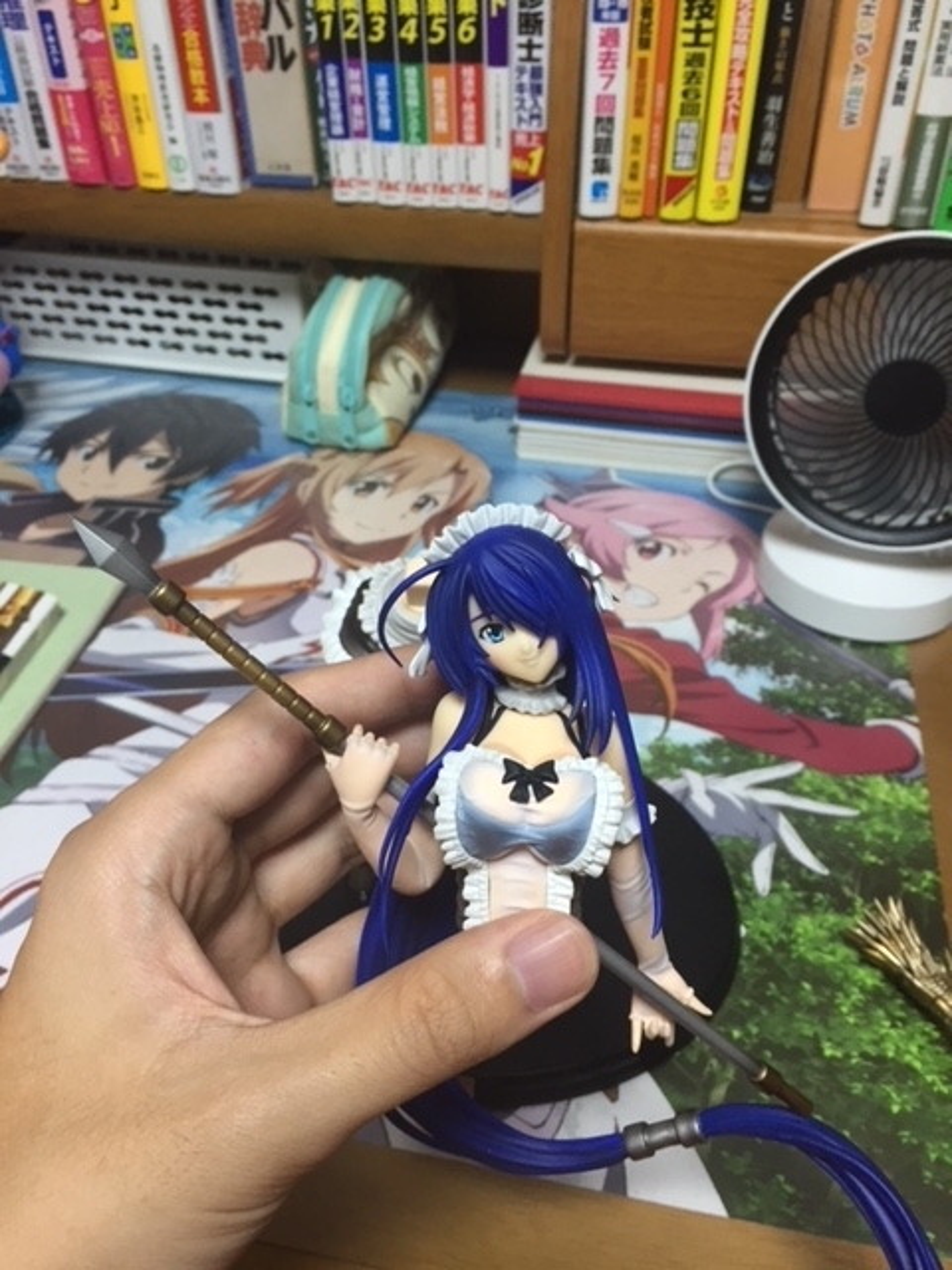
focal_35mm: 29
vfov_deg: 61.7
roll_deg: +0.0
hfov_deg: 48.2
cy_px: 635
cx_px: 476
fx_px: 1063
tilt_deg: -38.0
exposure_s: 1/30
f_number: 2.2
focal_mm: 4.15
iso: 80
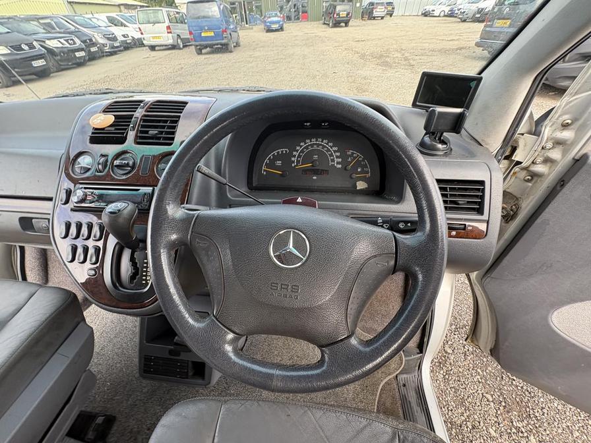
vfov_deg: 85.7
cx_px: 296
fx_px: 239
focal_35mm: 14
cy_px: 222
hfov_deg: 102.1
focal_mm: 2.22
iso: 80
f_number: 2.2
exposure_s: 1/99
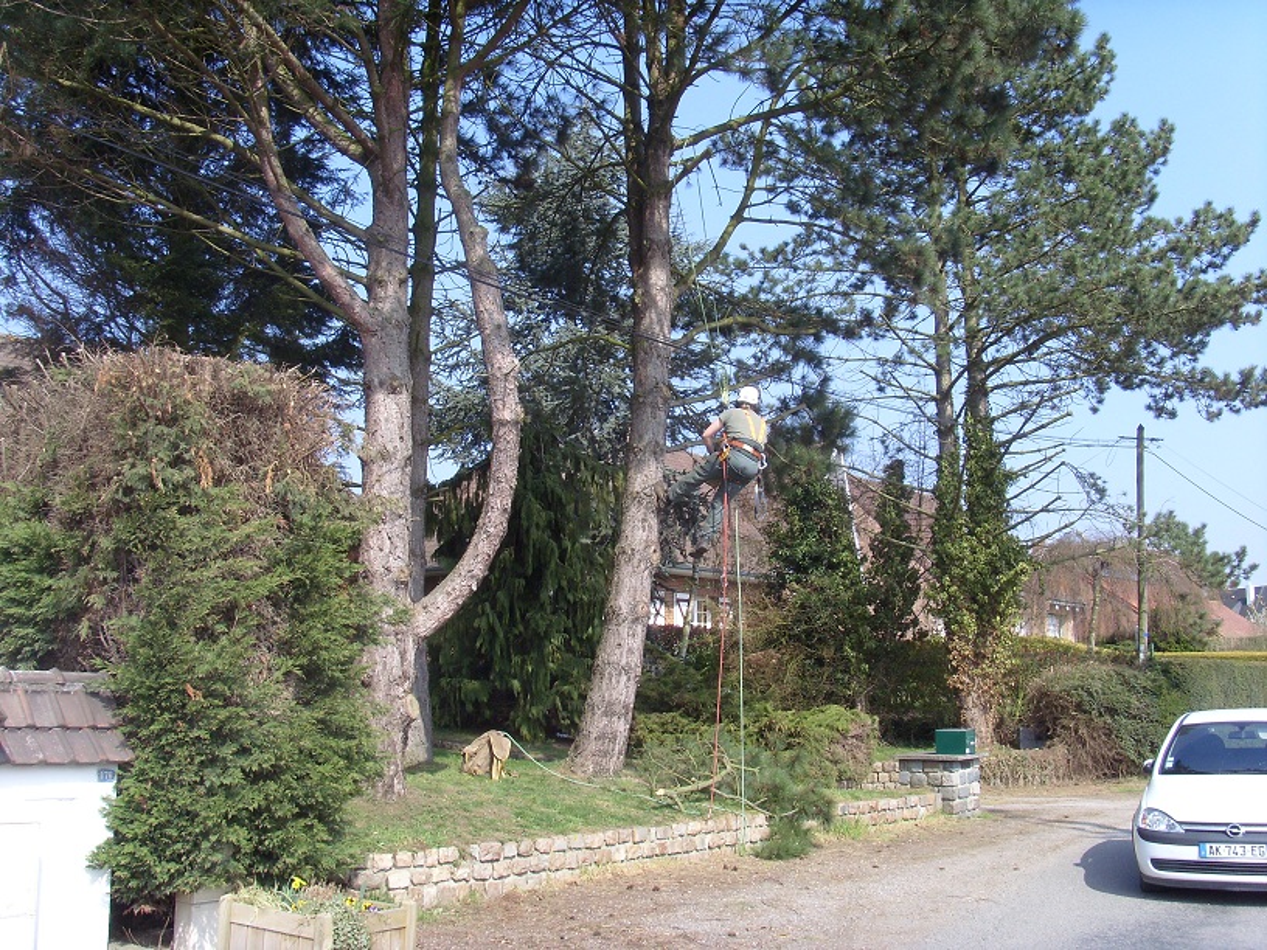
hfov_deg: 51.4
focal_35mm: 36
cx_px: 634
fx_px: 1318
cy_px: 475
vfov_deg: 39.7
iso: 80
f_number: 5.5
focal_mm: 6
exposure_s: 1/250
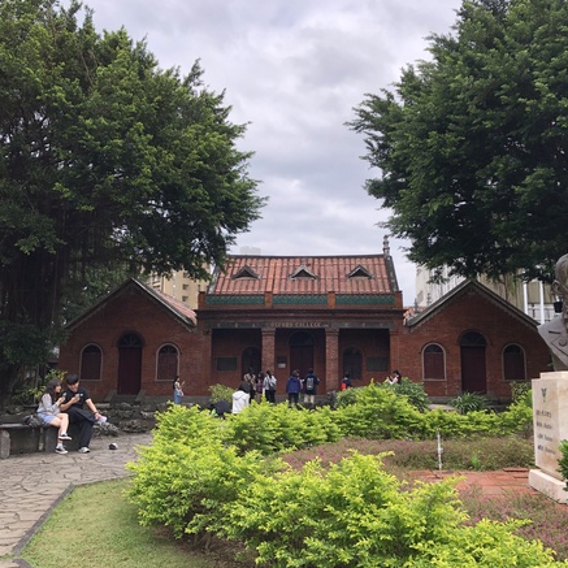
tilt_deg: +9.5
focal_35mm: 34
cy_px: 285
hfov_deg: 48.4
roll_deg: +0.3
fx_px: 631
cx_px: 312
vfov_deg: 48.5
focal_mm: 3.99
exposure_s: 1/657
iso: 20
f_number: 1.8
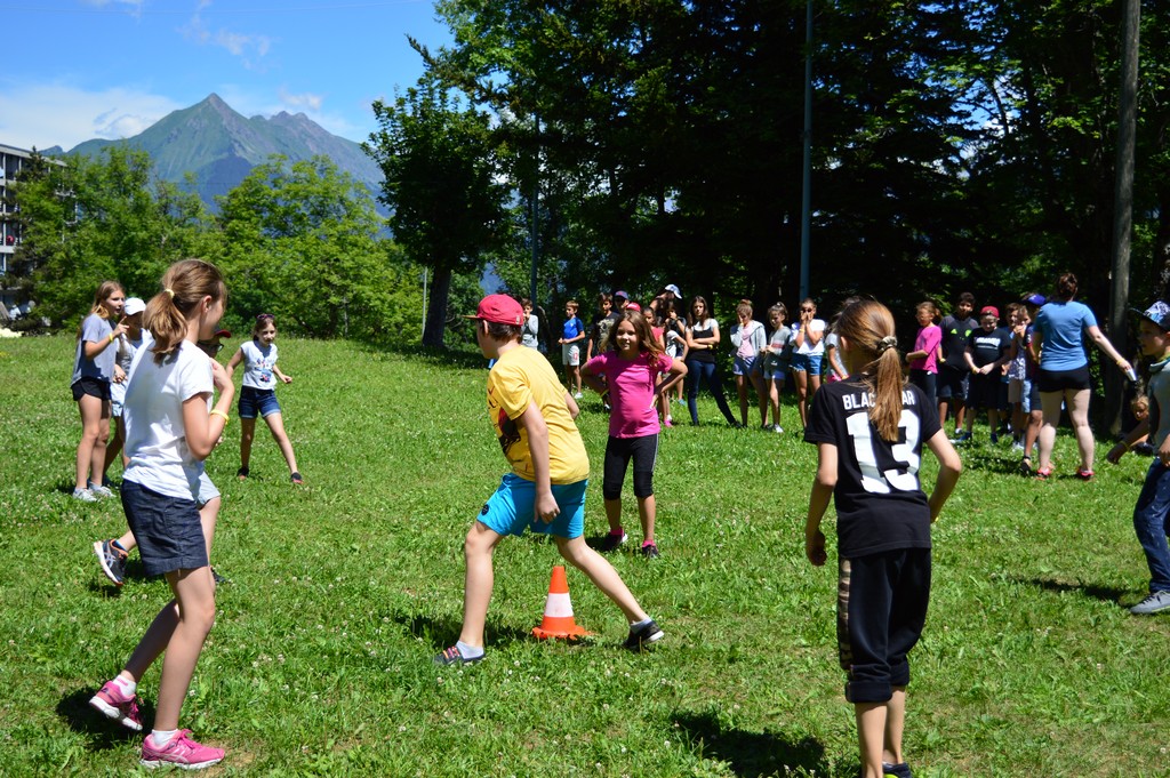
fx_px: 1559
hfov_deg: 41.1
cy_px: 389
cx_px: 585
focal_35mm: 48
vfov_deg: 28.0
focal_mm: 32
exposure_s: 1/800
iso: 100
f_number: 4.5
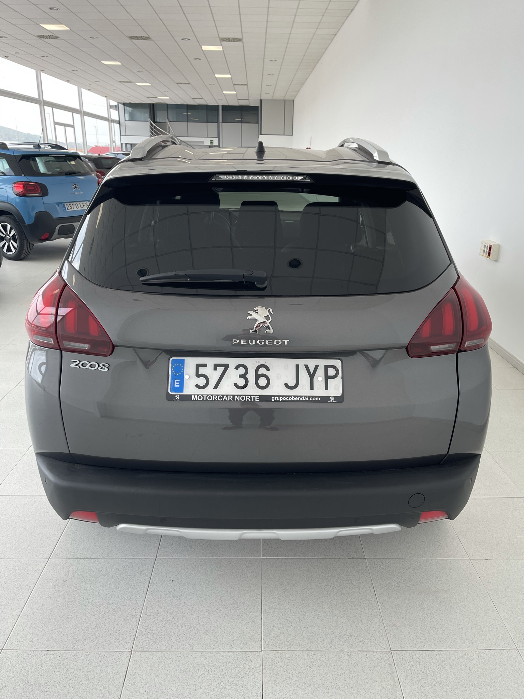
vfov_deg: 67.3
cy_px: 350
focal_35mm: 26
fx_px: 525
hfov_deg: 53.1
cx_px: 262
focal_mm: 5.1
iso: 32
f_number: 1.6
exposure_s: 1/121
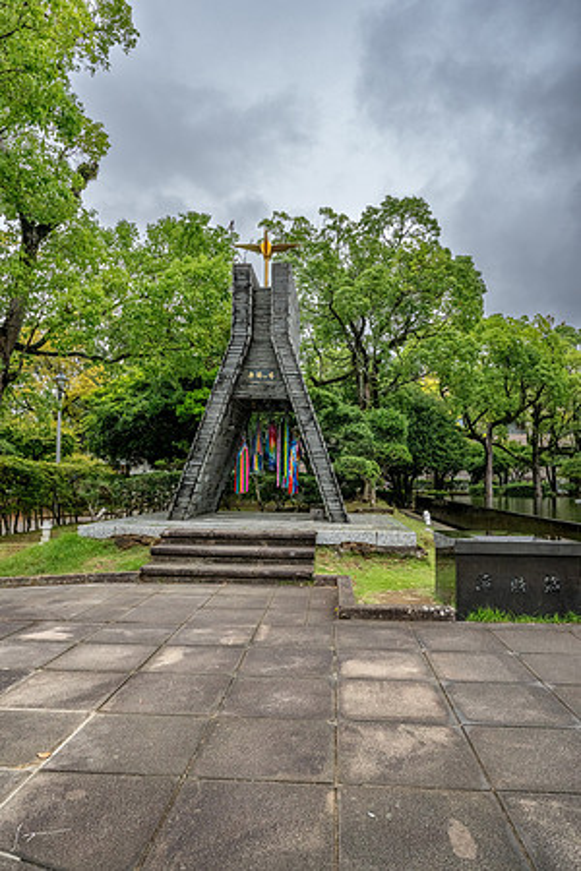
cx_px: 290
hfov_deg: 50.4
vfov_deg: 70.4
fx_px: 617
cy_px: 436
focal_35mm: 26
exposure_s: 1/640
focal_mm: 25.5
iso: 2200
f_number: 8
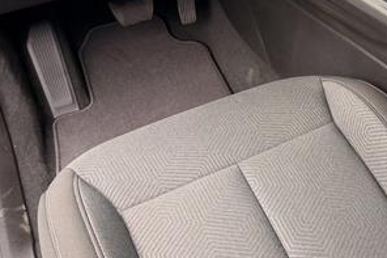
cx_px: 292
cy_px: 9
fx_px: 580
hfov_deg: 36.0
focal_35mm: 54
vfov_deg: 24.1
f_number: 1.78
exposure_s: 1/121
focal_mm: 6.76
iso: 160
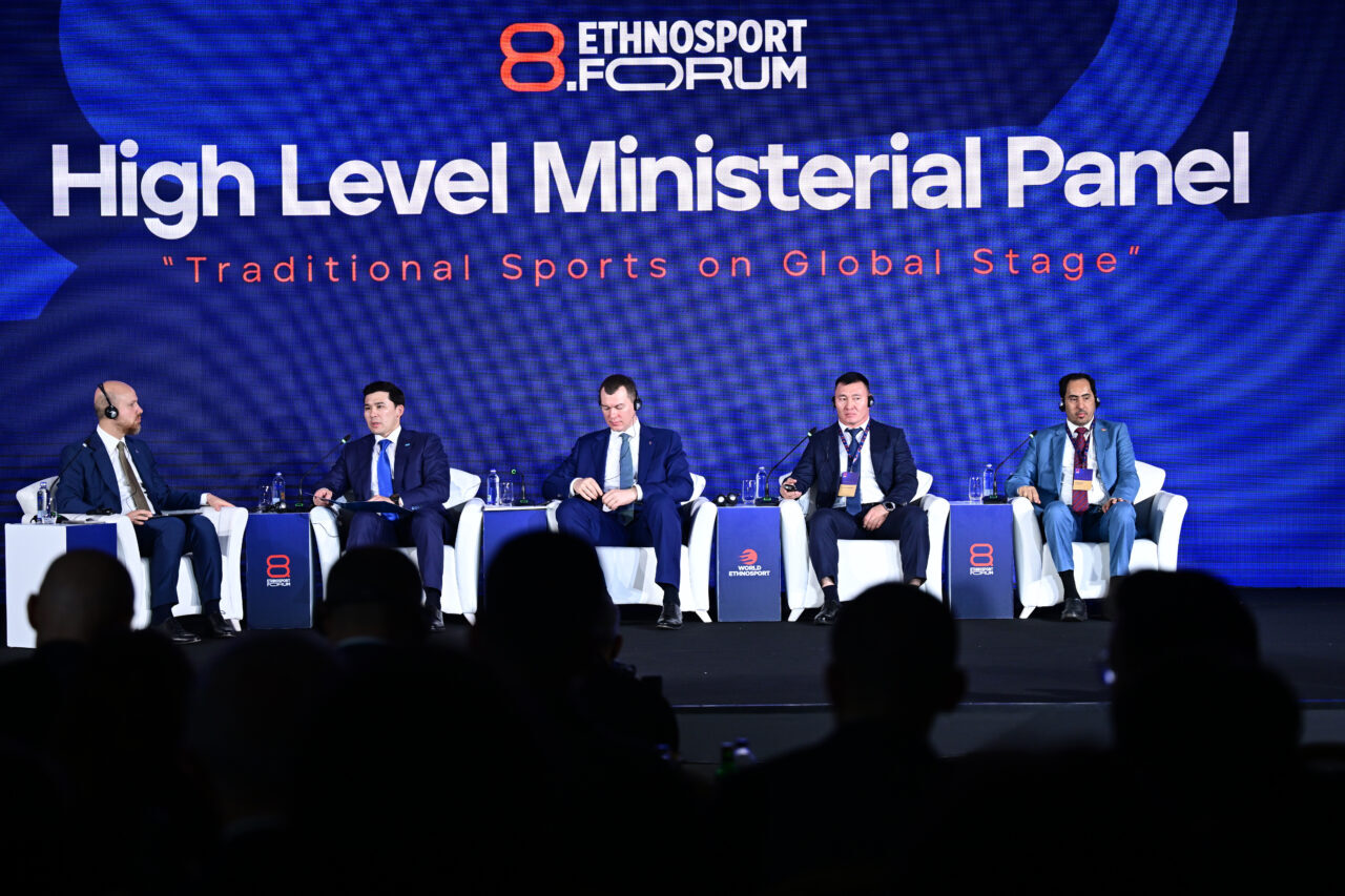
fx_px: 2615
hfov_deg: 28.8
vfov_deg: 19.5
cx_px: 672
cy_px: 448
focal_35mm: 70
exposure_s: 1/160
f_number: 2.8
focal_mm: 70
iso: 1250
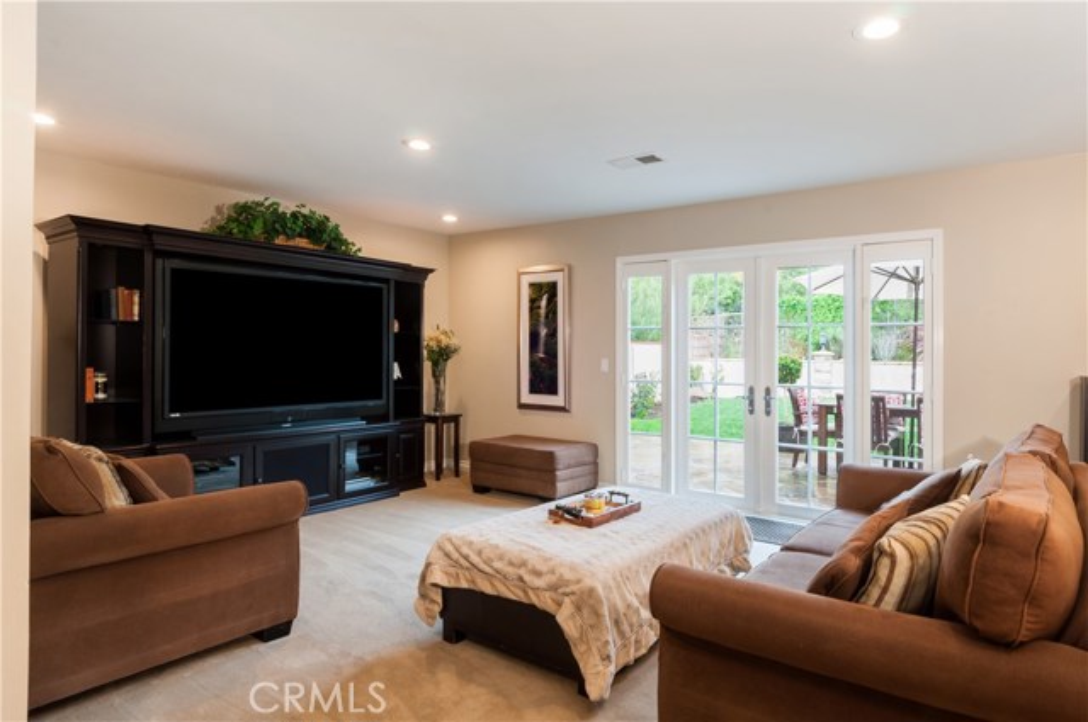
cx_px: 544
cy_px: 361
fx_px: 634
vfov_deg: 59.4
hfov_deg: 81.3
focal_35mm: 21
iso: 200
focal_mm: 14
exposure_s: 1/2
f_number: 14
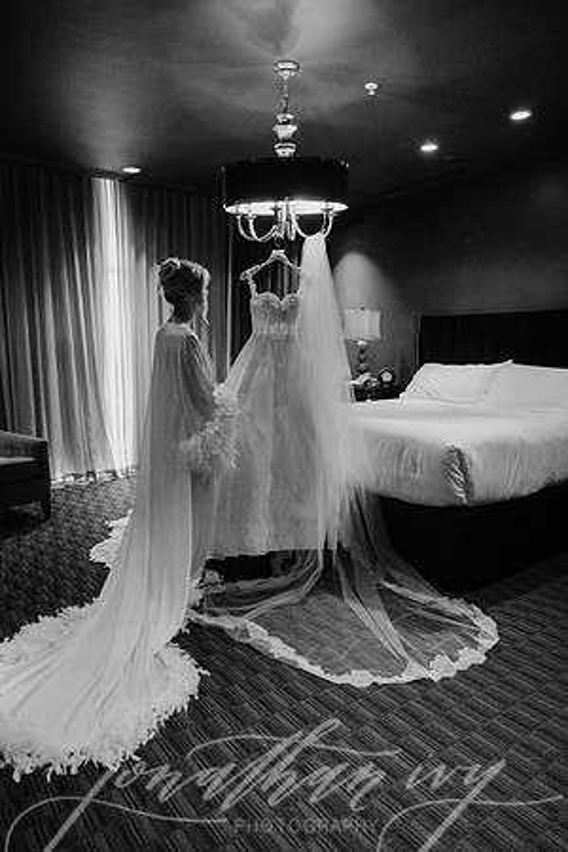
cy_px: 426
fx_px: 568
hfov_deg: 53.1
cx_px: 284
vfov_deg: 73.7
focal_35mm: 24
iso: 5600
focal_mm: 24
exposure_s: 1/250
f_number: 4
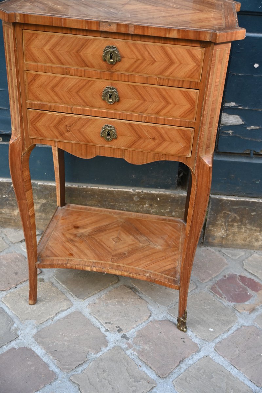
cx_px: 131
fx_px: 467
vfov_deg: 45.7
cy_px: 196
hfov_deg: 31.4
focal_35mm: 43
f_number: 3.8
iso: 400
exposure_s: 1/200
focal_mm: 28.5
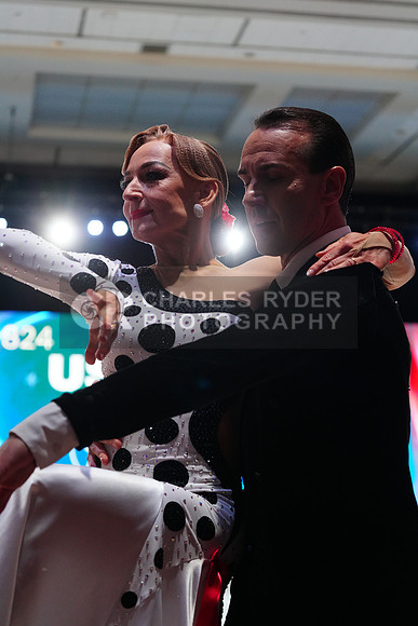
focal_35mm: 70
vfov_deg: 28.8
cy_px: 313
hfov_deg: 19.5
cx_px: 209
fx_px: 1218
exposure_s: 1/320
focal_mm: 70
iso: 2500
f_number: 4
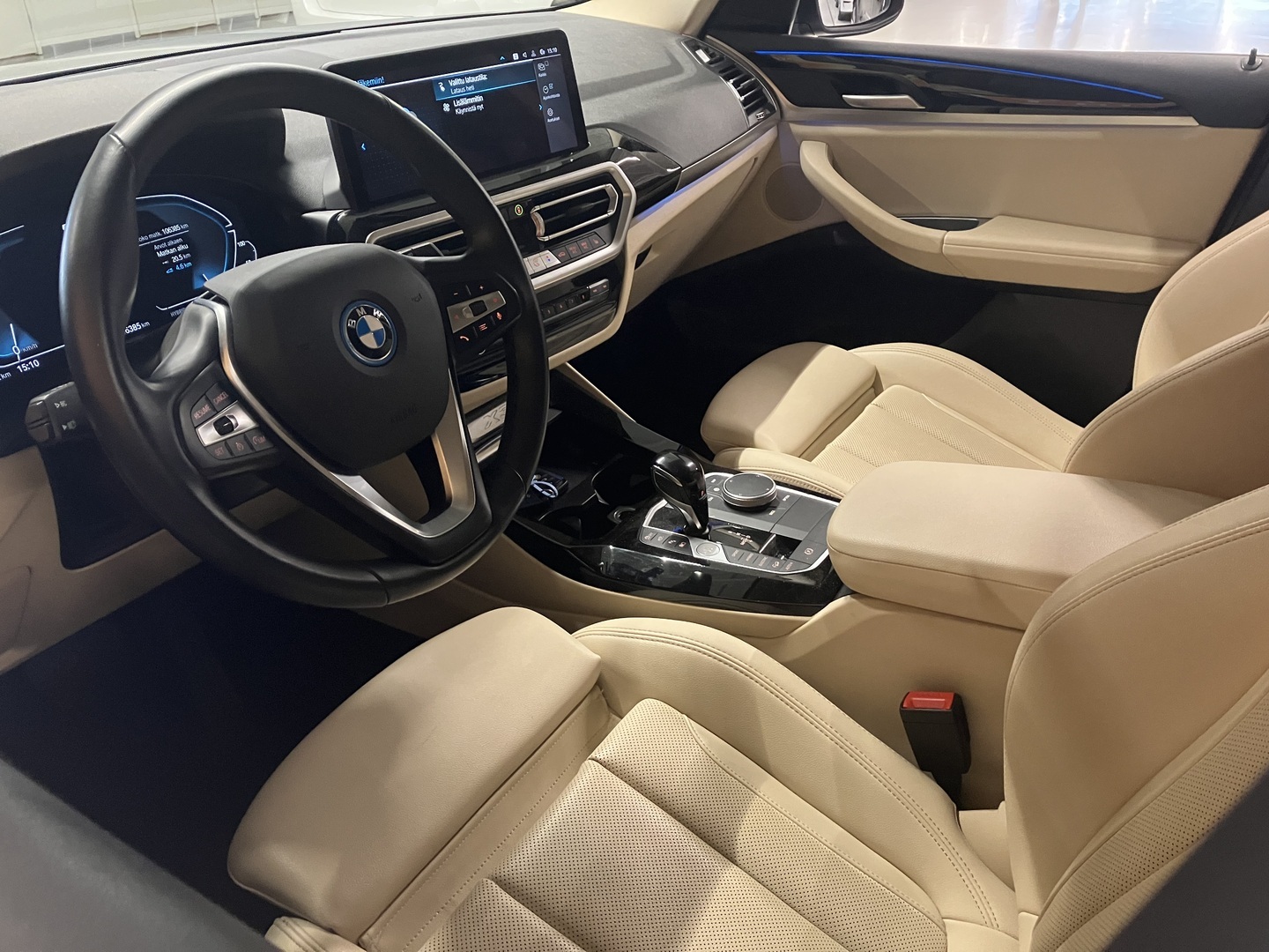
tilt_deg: -28.2
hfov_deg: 63.4
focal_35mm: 28
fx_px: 1026
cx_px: 634
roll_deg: +1.4
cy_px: 476
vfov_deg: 49.7
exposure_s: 1/44
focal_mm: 3.99
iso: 320
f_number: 1.8
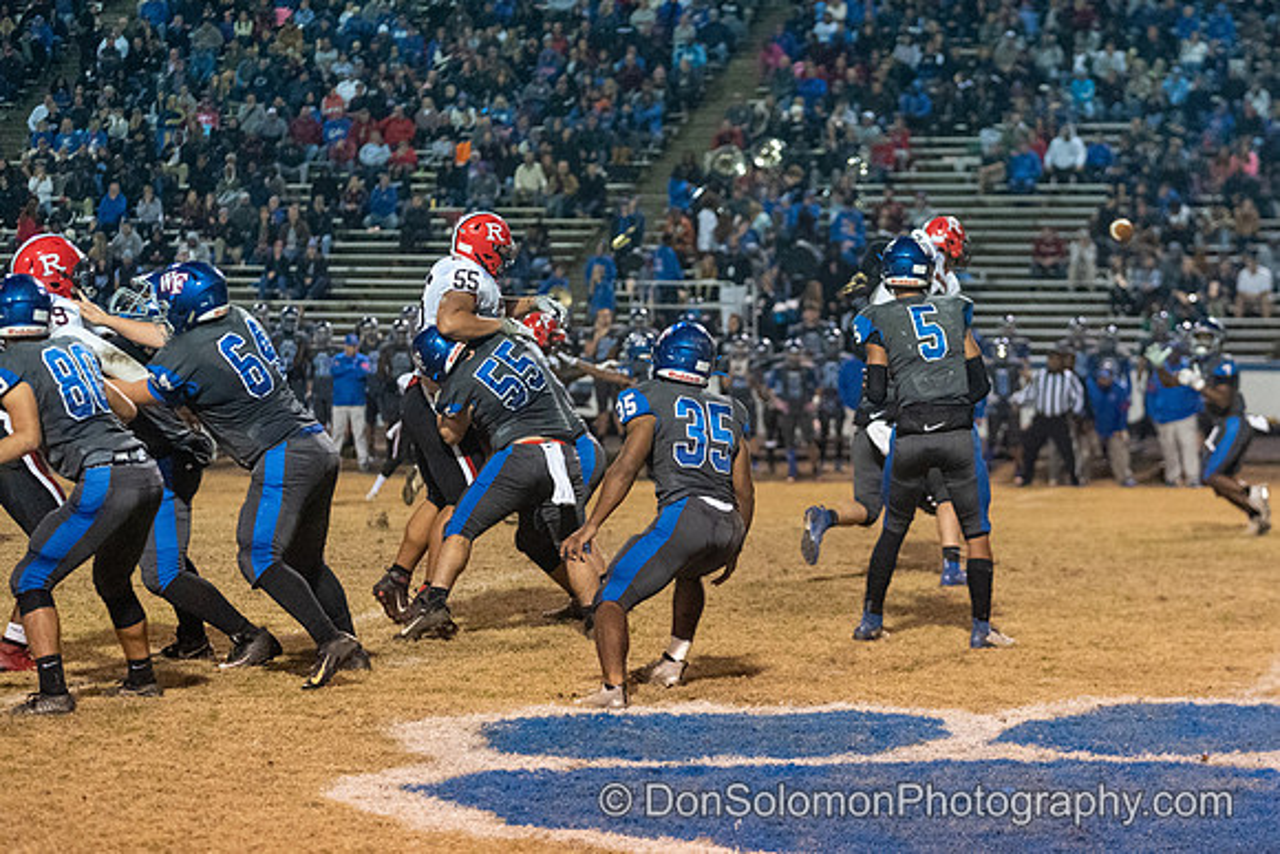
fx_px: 4148
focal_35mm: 117
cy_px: 427
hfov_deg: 17.5
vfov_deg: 11.8
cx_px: 778
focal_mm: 96
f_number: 2.8
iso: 8000
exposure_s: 1/800
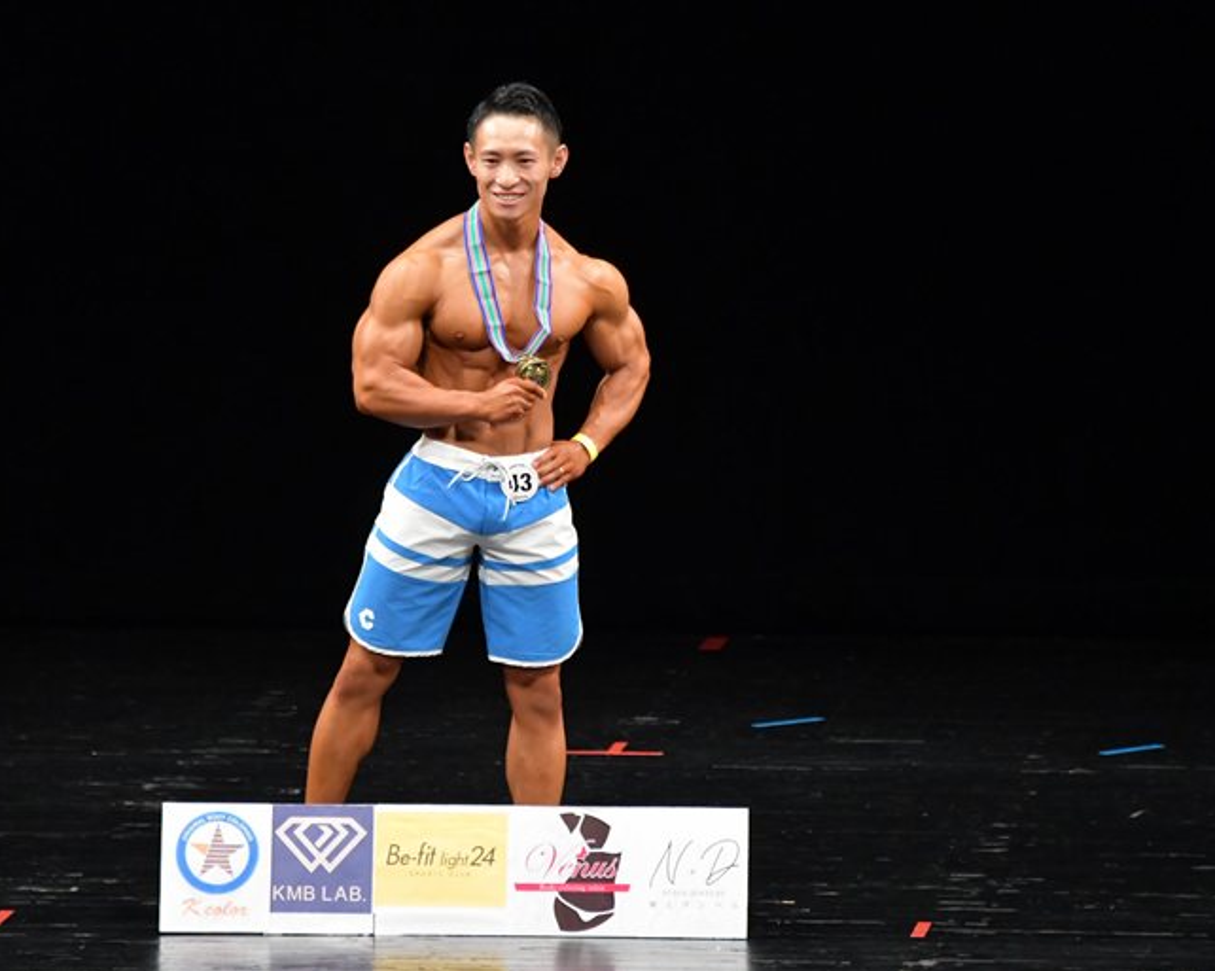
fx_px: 12221
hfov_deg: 5.7
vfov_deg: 4.5
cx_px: 501
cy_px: 486
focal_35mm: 340
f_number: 5.6
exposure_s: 1/400
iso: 3200
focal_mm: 200
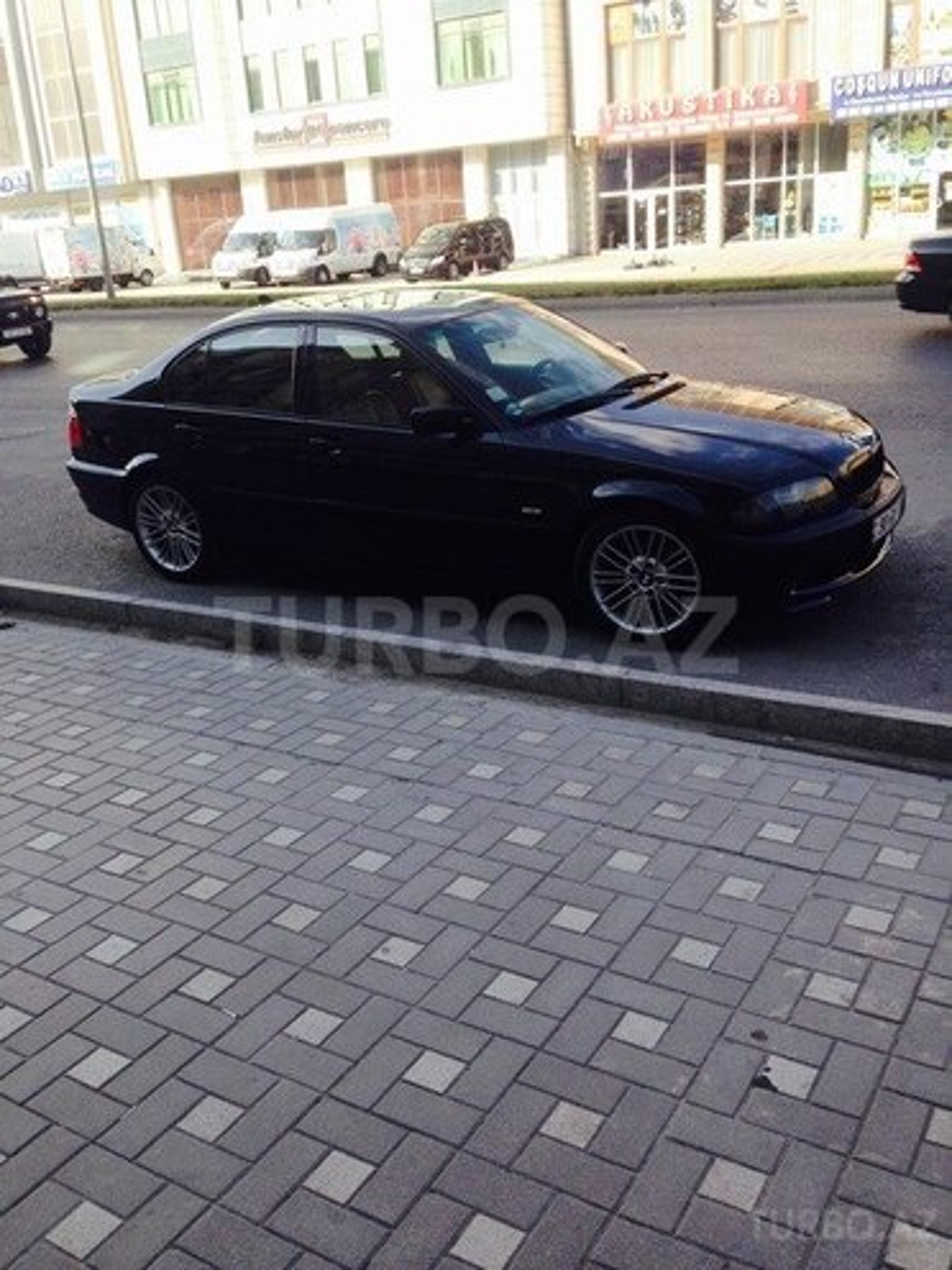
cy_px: 635
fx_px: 1210
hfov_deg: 42.9
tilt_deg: -16.4
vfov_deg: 55.4
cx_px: 476
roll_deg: +2.3
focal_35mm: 33
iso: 50
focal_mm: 4.12
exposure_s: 1/471
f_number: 2.4
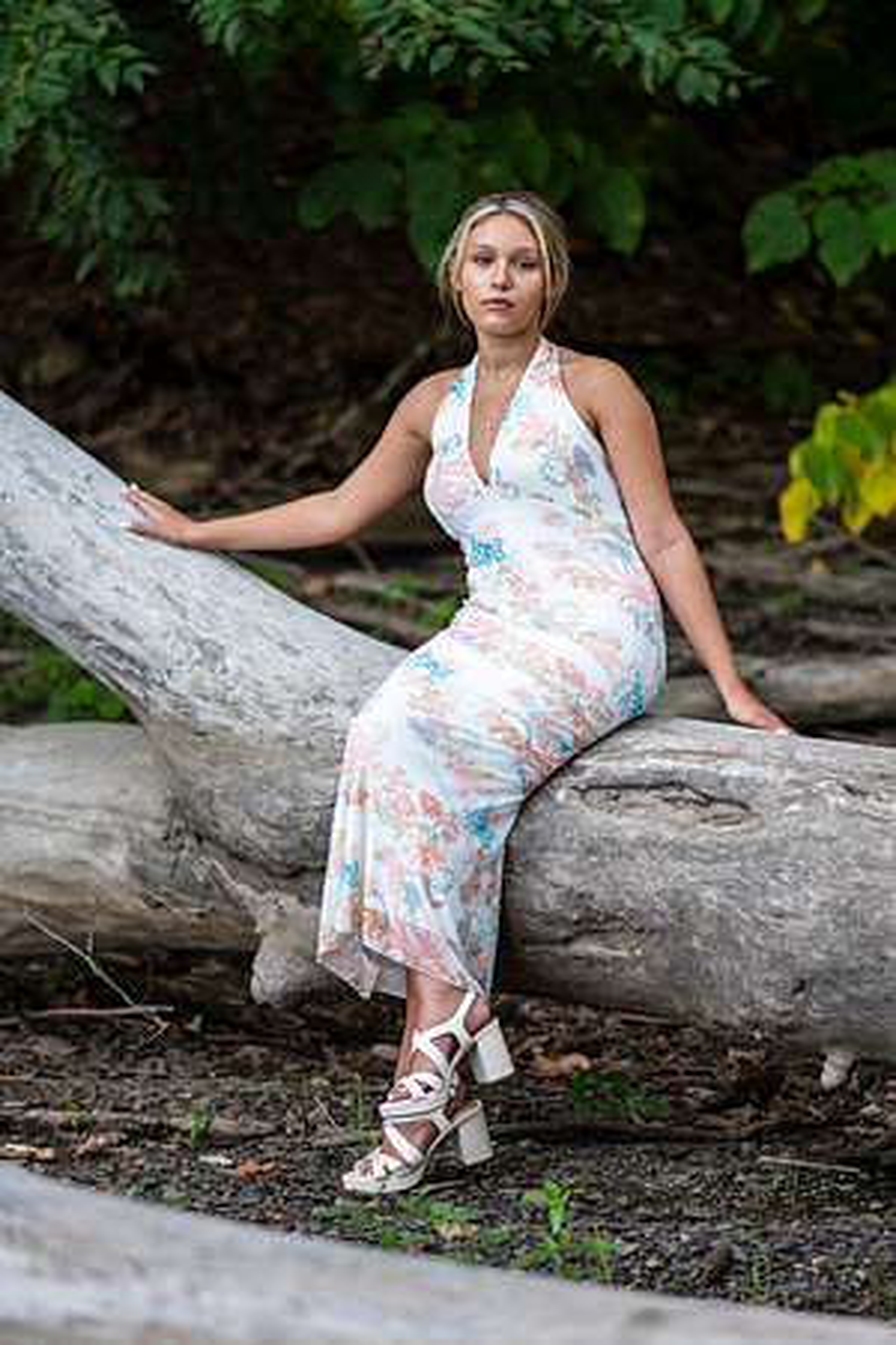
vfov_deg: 16.1
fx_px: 4741
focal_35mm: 127
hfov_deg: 10.8
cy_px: 672
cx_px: 448
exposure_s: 1/640
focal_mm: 85
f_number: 2
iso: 100
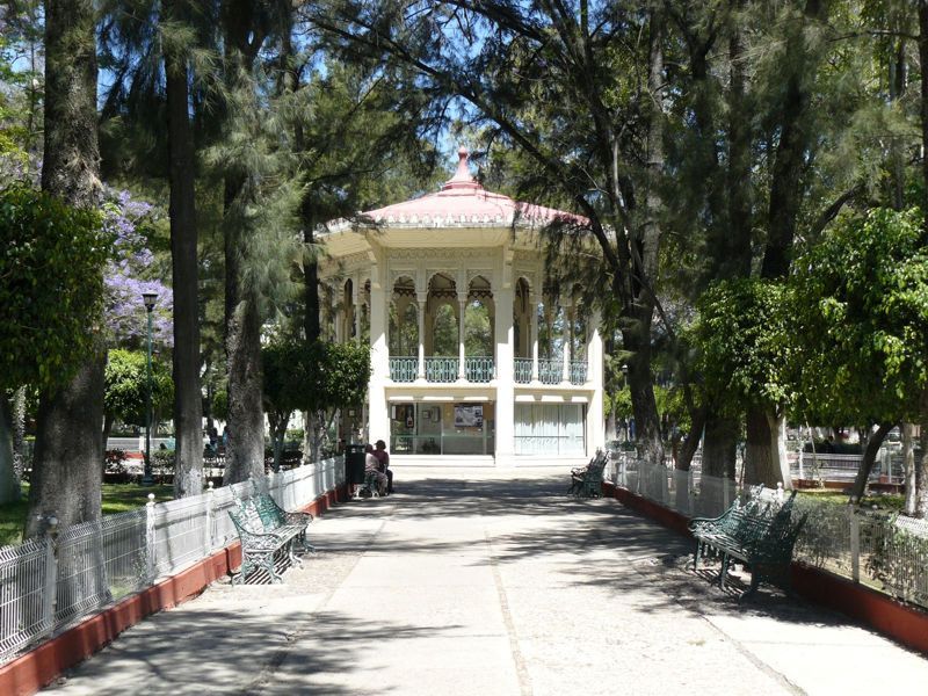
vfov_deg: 30.9
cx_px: 464
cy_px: 348
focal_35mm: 47
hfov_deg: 40.4
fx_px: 1260
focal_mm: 7.8
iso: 100
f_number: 4.5
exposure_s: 1/250
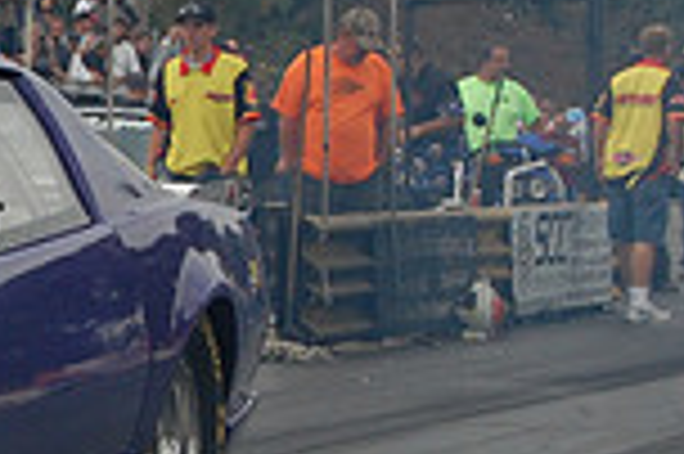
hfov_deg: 7.6
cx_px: -414
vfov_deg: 5.2
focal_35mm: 264
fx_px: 5011
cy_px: 220
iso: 500
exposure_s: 1/500
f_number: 5.3
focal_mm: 46
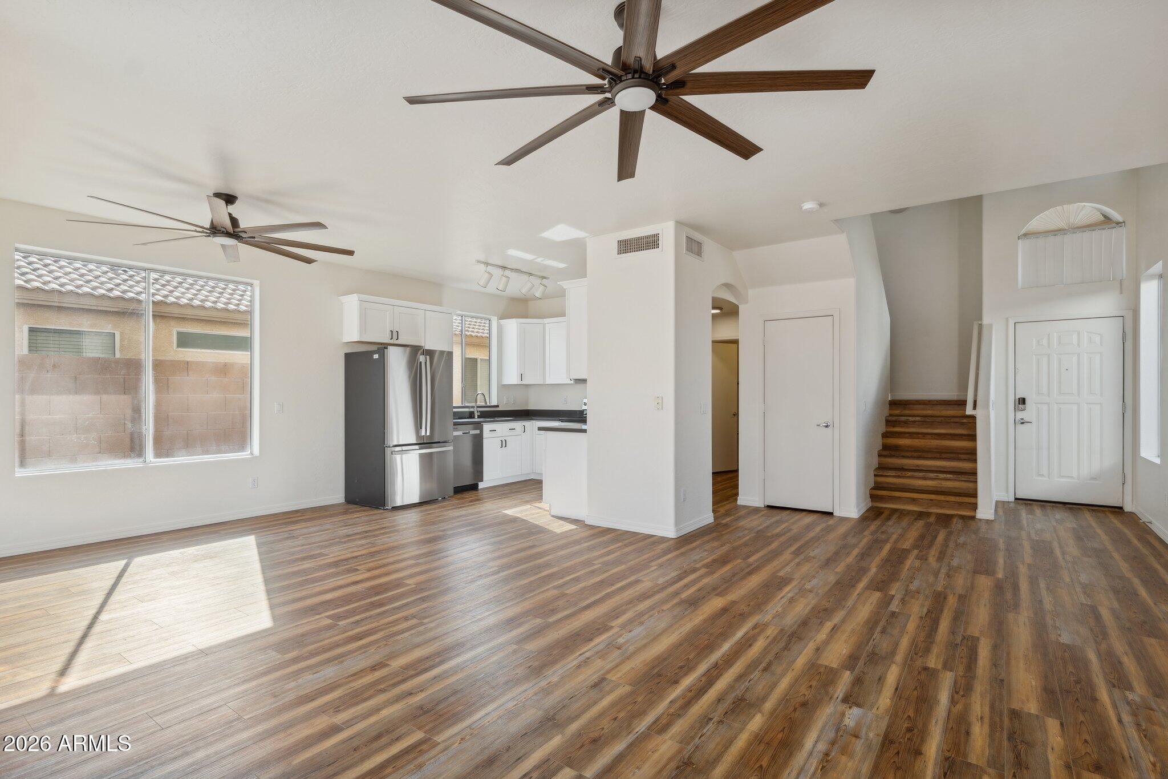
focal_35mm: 17
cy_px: 390
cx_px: 584
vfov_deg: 70.4
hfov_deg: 93.3
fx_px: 551
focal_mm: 17
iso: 400
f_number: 8
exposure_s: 1/200
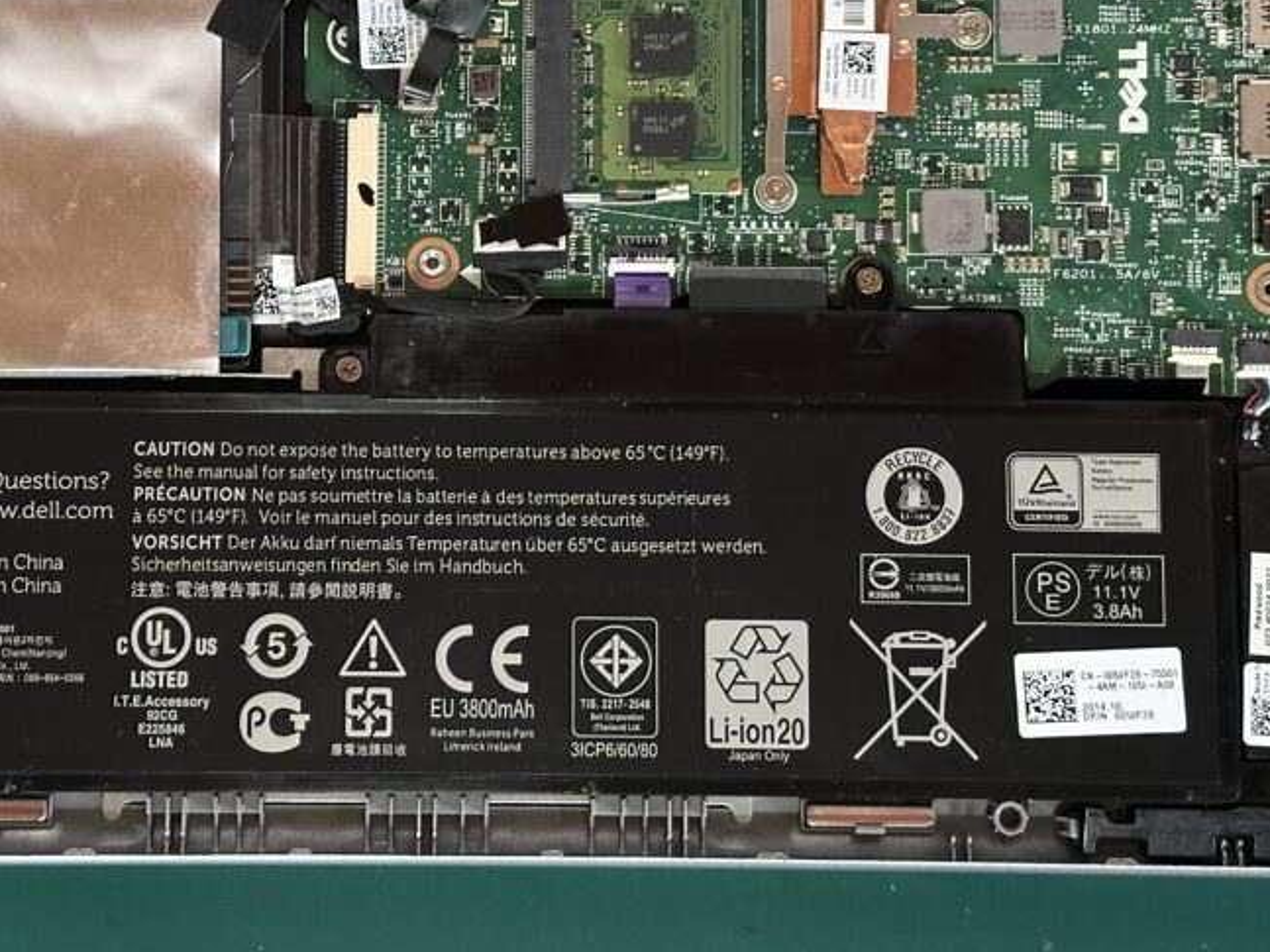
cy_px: 267
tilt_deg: -84.3
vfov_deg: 19.3
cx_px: 469
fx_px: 2788
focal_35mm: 76
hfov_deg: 25.6
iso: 400
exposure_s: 1/33
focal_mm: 6.86
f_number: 1.78
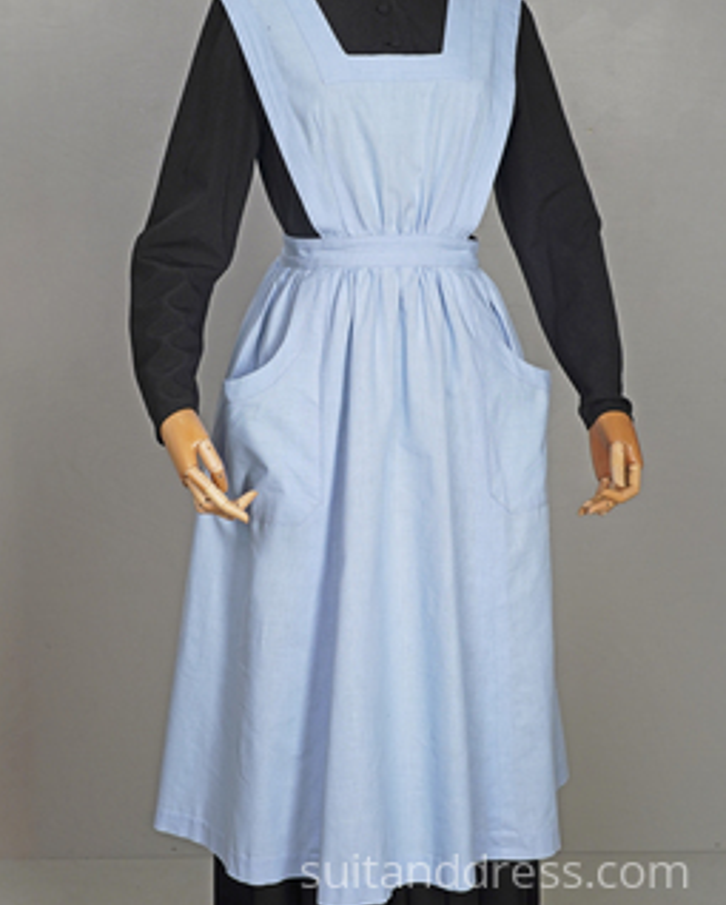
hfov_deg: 27.6
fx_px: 1475
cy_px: 388
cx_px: 366
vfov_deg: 34.1
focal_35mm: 55
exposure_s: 1/25
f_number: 7.1
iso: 320
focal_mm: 32
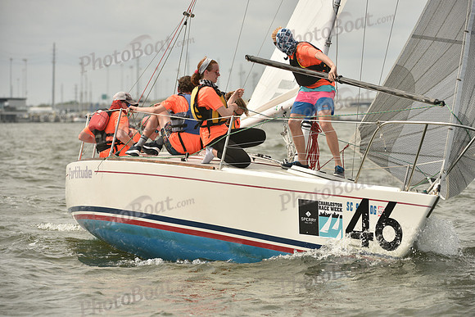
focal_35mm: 200
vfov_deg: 6.9
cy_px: 158
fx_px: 2639
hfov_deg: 10.3
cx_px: 238
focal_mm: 200
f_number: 5.6
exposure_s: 1/1600
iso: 320
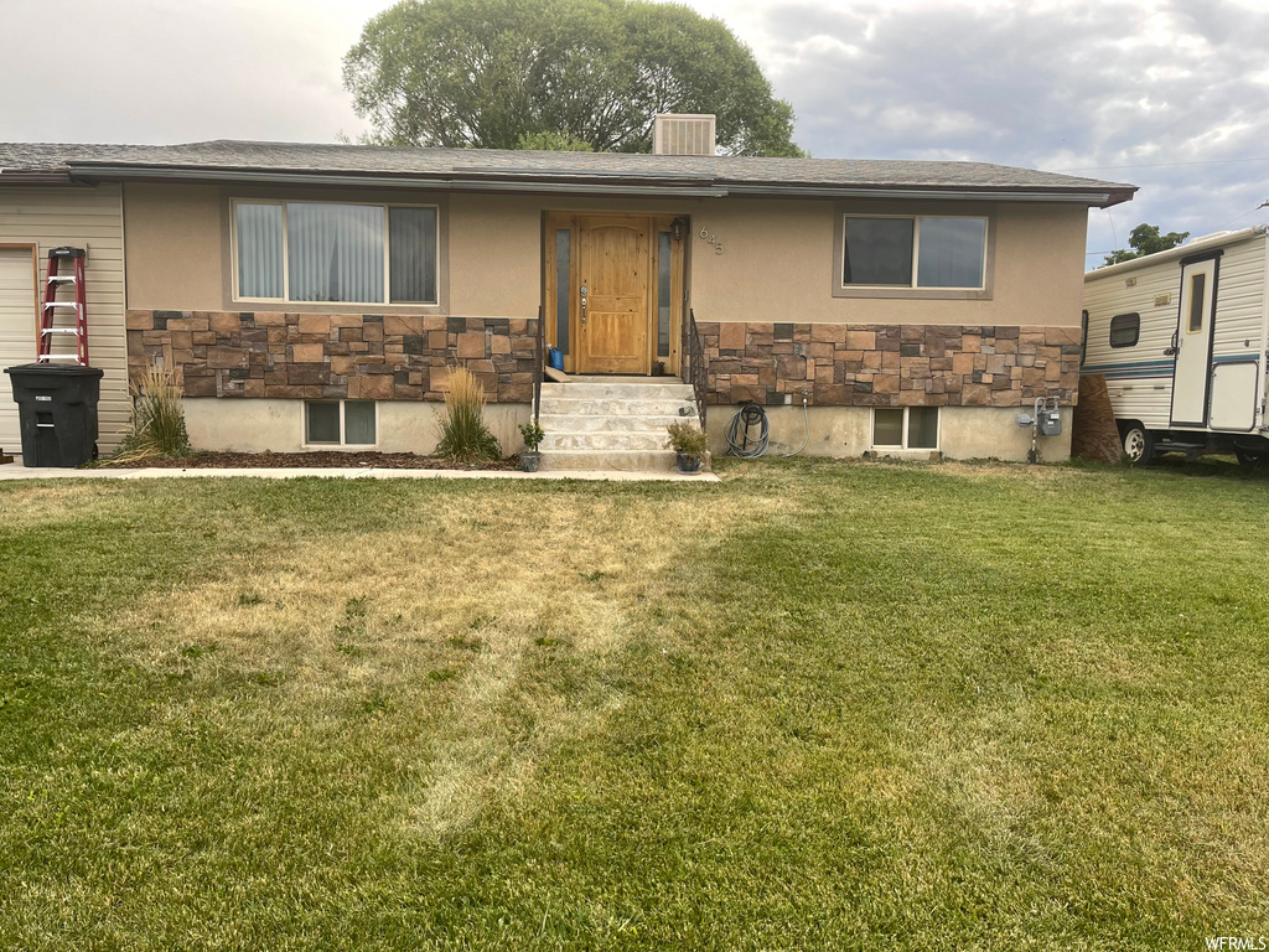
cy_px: 476
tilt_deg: -6.3
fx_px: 953
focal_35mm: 26
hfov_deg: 67.3
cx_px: 634
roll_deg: +0.2
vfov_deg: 53.1
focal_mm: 5.1
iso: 32
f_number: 1.6
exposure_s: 1/203
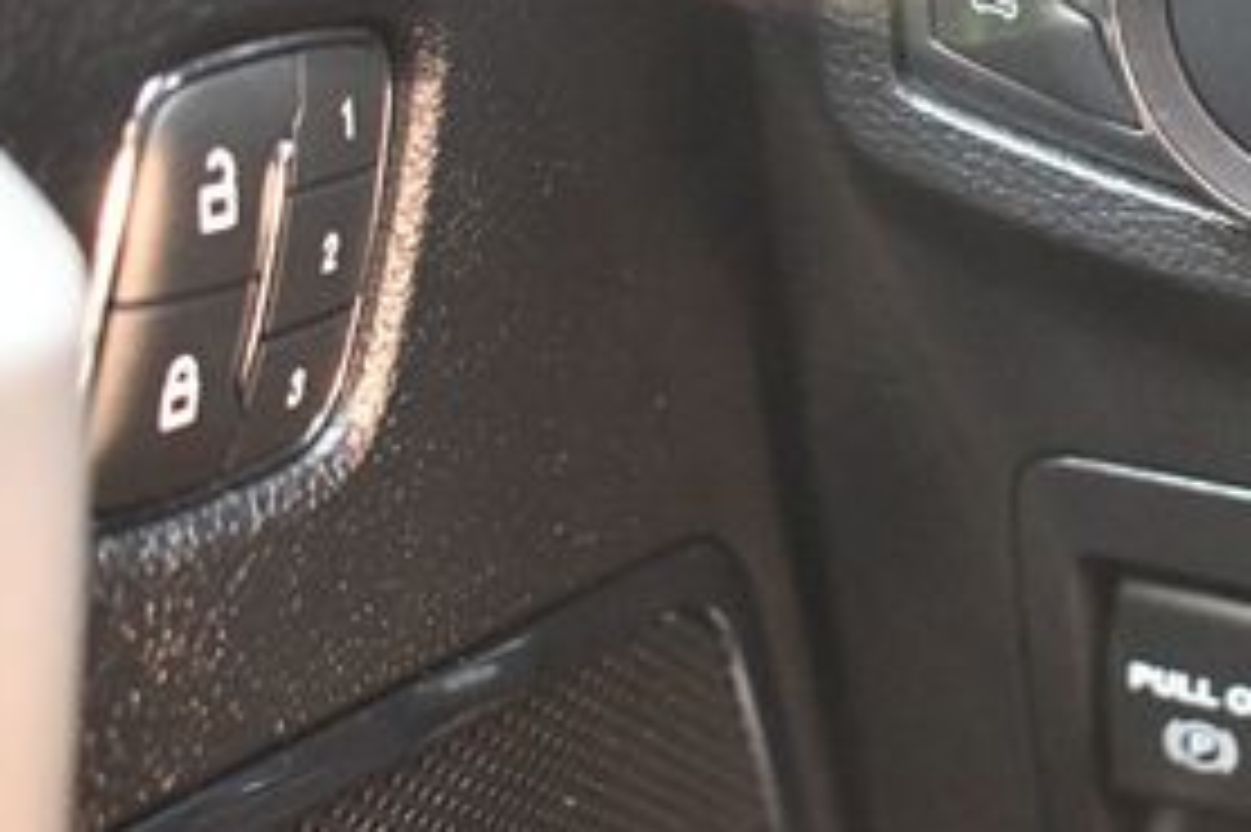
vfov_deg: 12.9
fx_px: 3681
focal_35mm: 106
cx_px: 1323
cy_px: 364
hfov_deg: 18.6
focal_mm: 31
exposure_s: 1/60
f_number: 4.2
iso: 5600
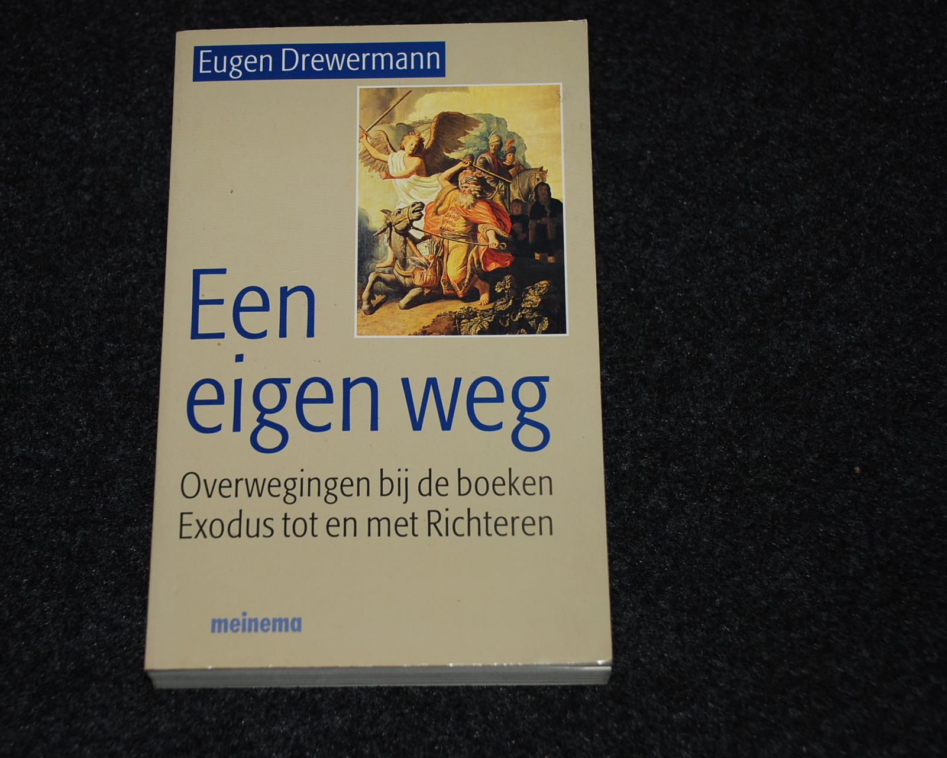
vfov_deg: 20.4
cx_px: 396
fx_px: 2102
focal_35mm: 75
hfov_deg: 25.4
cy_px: 377
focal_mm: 44
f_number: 4.8
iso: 200
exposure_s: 1/60
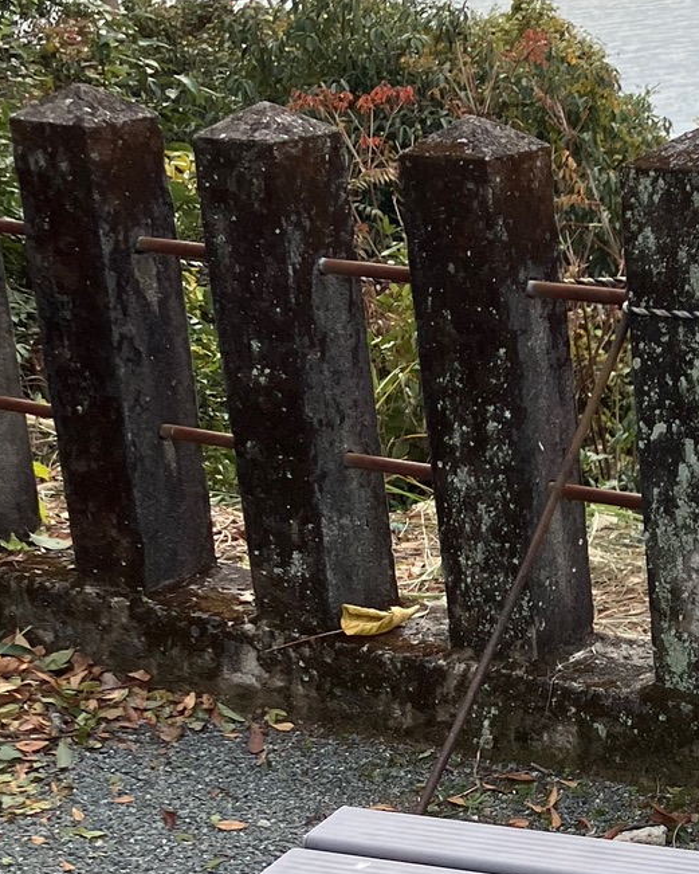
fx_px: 2223
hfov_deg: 16.5
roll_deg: +1.8
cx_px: 1002
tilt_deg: -25.3
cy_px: 728
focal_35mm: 86
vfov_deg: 21.9
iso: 32
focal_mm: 3.99
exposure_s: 1/1185
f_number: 1.8
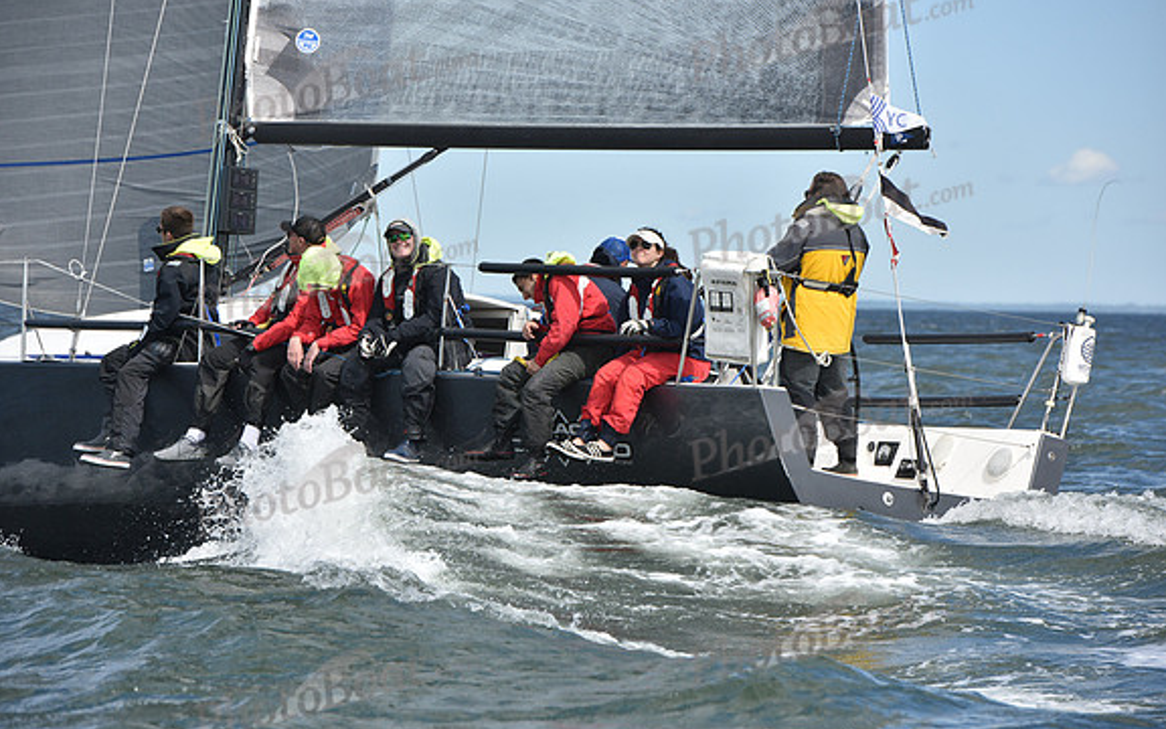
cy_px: 351
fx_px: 6355
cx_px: 585
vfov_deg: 6.6
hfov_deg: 10.5
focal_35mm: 200
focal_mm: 195
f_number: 8
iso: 320
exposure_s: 1/1000
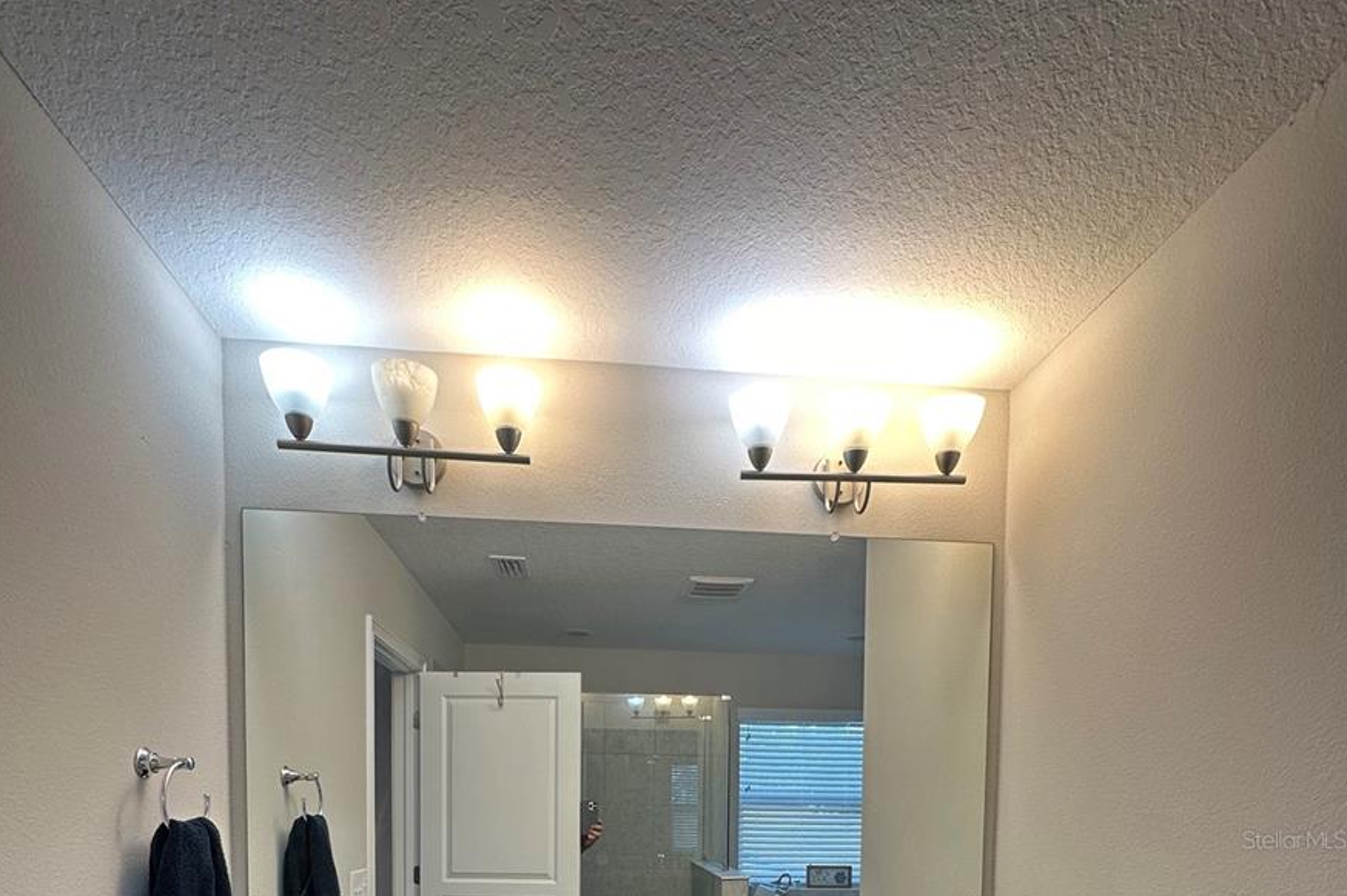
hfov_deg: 84.0
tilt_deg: -3.0
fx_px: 748
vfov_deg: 52.7
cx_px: 658
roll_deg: +0.0
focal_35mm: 20
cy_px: 839
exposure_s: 1/120
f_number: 2.2
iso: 80
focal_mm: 2.22
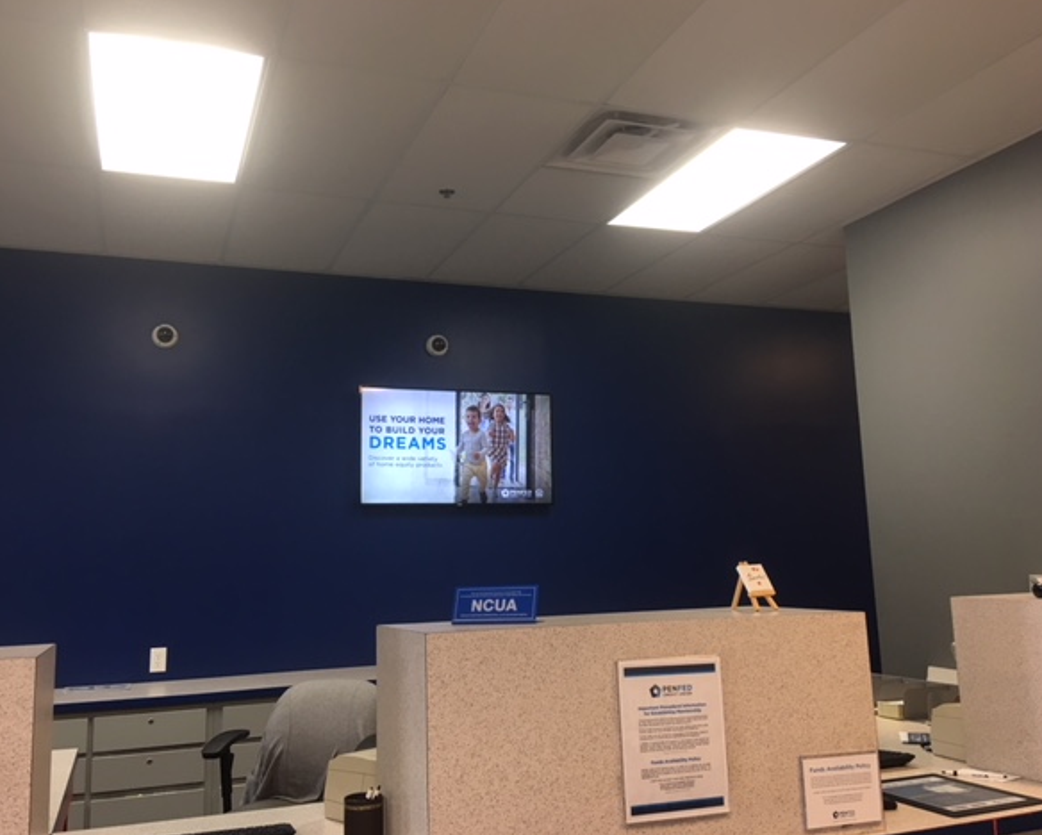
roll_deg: +2.2
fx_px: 957
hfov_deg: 57.1
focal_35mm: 31
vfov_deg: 47.2
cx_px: 496
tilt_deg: +9.3
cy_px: 412
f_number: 2.2
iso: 25
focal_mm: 4.15
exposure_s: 1/15
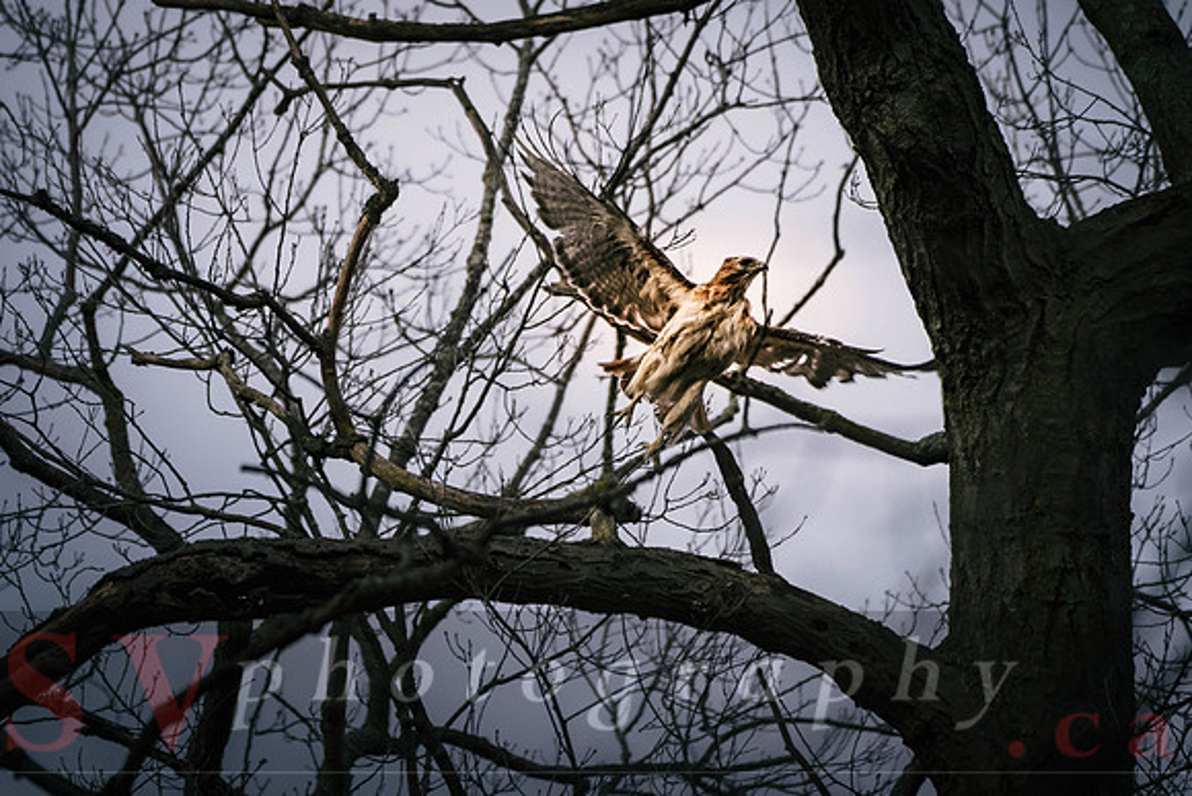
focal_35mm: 659
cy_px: 343
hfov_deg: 3.1
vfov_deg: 2.1
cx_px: 406
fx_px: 21833
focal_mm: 500
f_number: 5.6
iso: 800
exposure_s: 1/640
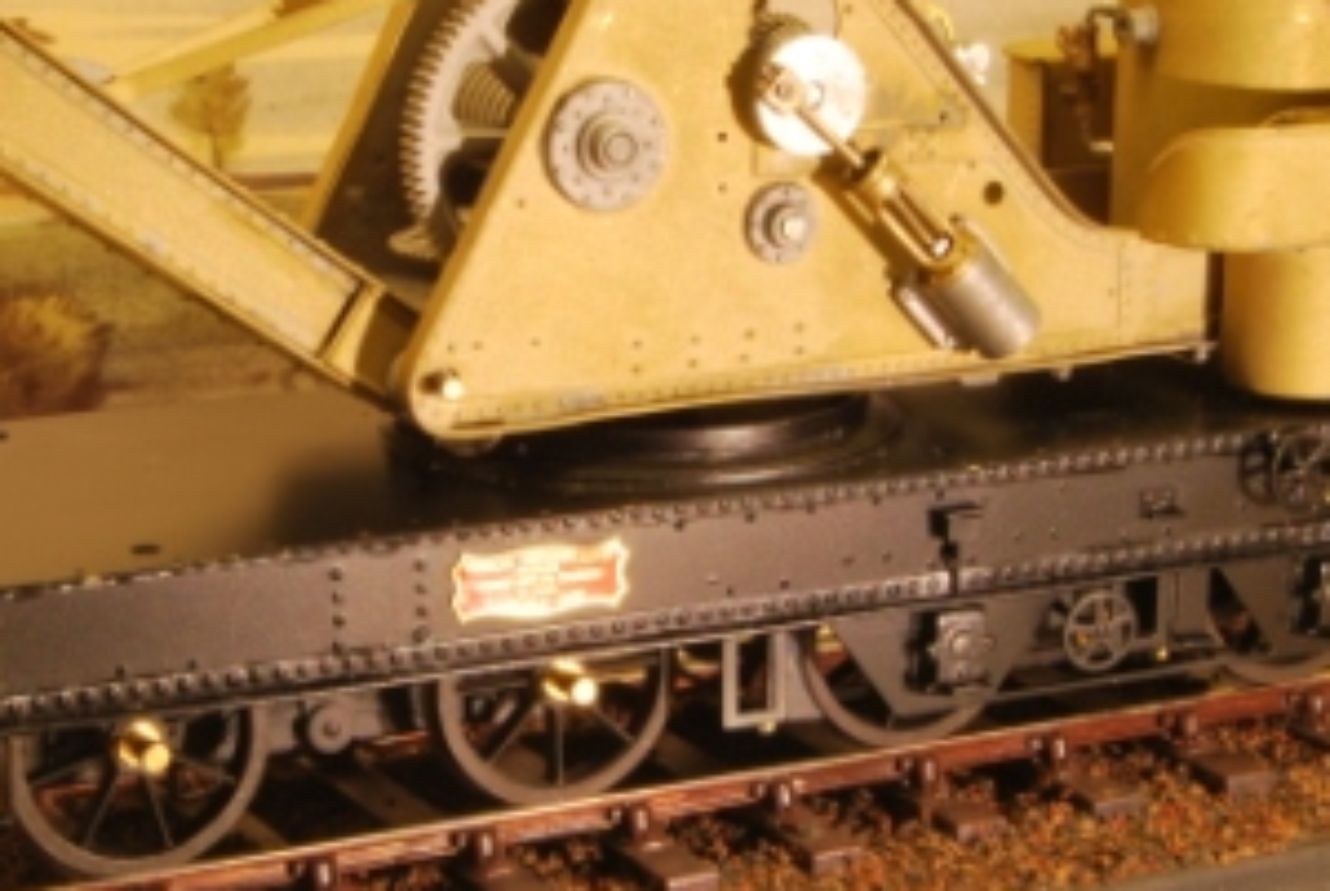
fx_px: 3811
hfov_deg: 19.8
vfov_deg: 13.3
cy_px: 465
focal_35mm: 103
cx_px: 616
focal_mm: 46
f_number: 36
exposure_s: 2.2
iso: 200
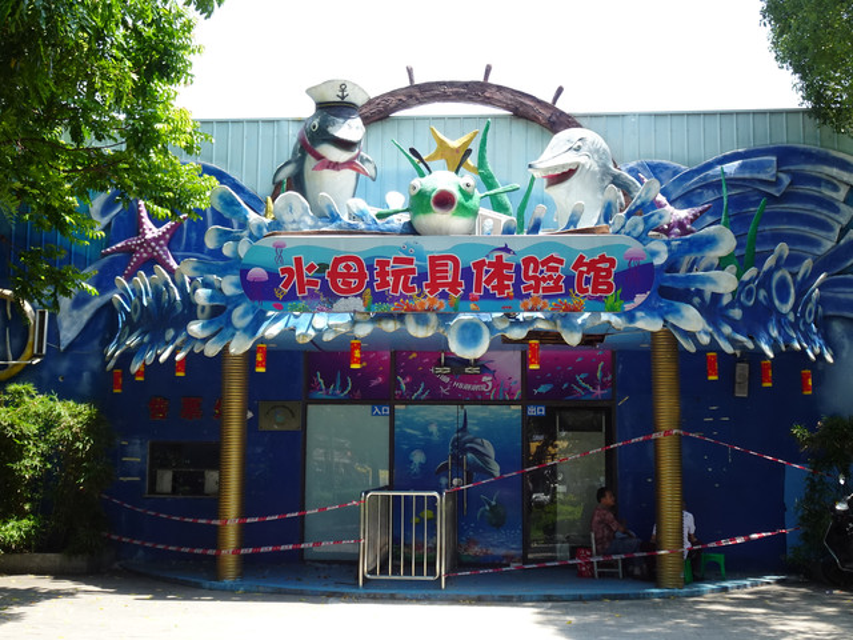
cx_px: 426
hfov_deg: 42.9
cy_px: 320
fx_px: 1084
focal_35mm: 44
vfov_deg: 32.9
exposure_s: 1/160
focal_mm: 7.29
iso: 80
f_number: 4.5
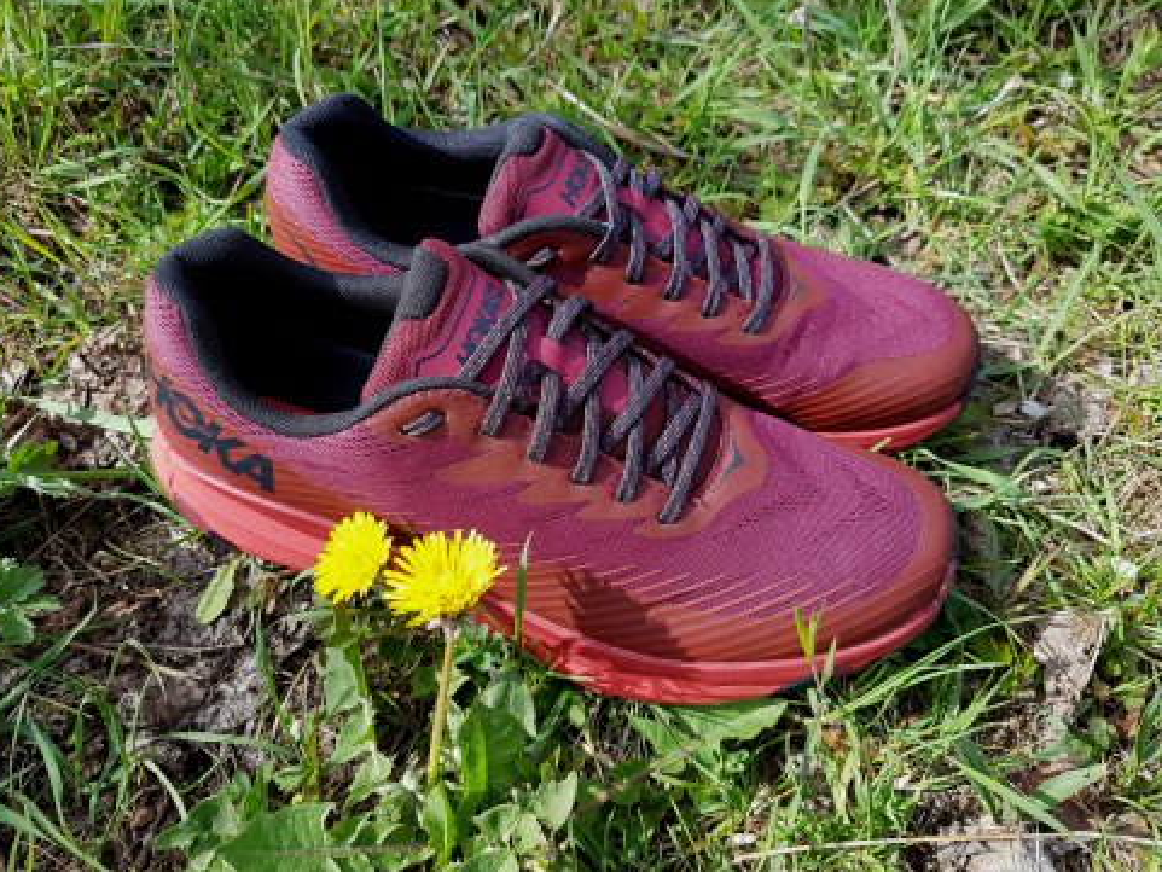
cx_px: 570
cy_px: 424
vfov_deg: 51.4
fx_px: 907
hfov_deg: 65.3
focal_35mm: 27
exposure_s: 1/590
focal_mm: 4.2
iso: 50
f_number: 1.7
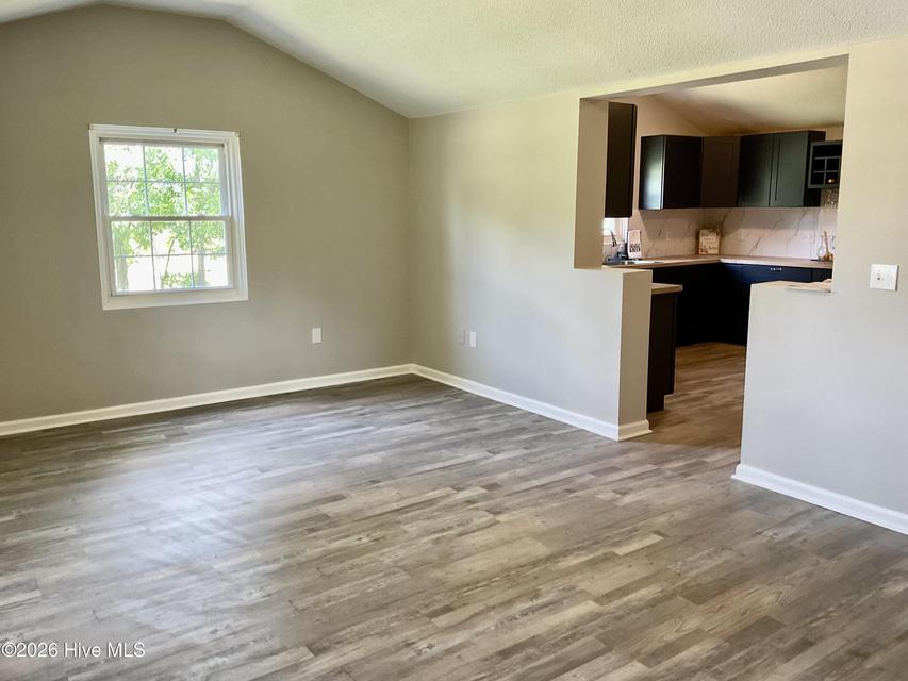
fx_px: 761
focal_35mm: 29
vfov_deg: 48.2
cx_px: 454
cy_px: 340
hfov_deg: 61.7
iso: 100
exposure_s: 1/60
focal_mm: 3
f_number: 1.8
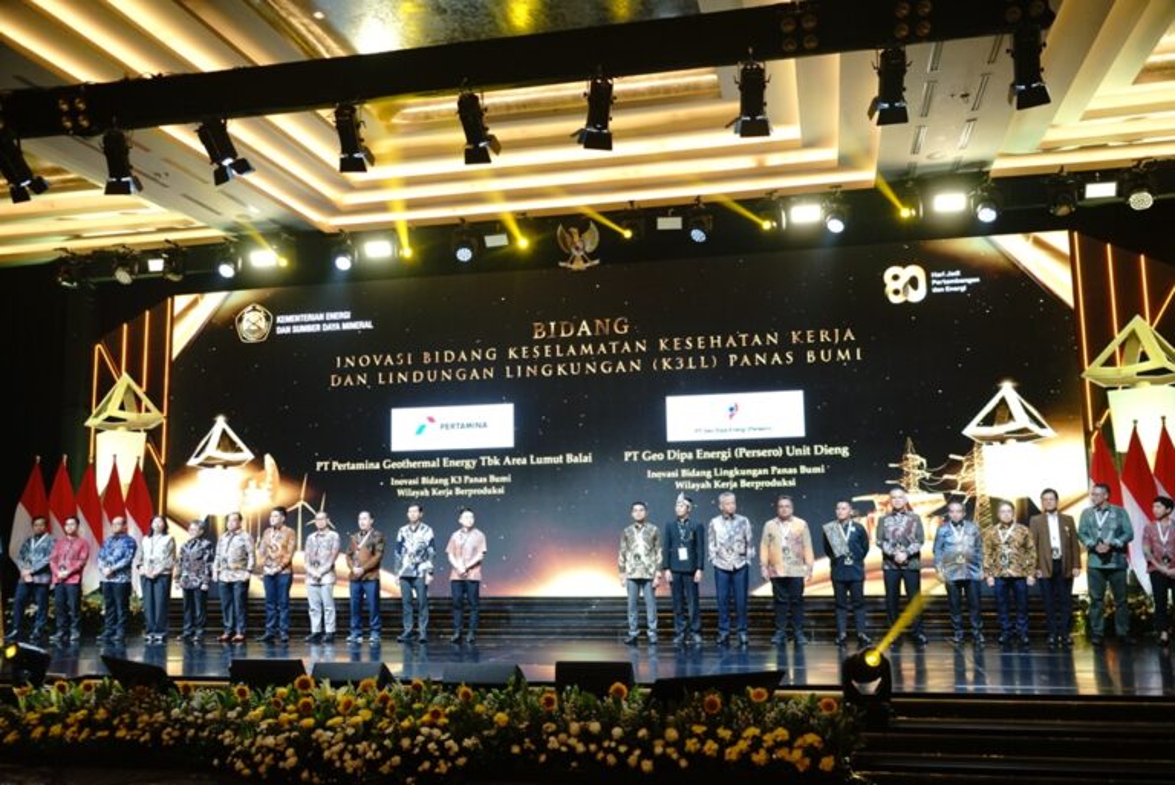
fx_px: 1012
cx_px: 588
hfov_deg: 60.3
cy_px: 392
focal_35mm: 31
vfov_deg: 42.4
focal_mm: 31
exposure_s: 1/125
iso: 1600
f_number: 4
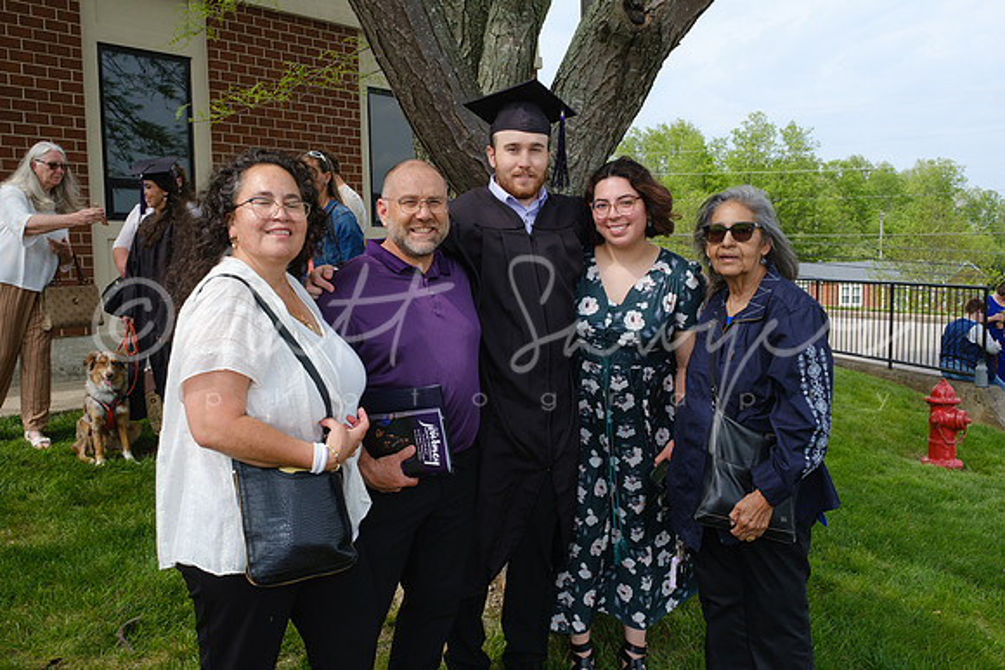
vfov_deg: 43.6
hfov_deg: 61.9
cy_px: 335
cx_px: 502
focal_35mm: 30
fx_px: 838
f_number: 10
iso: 400
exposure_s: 1/250
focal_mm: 20
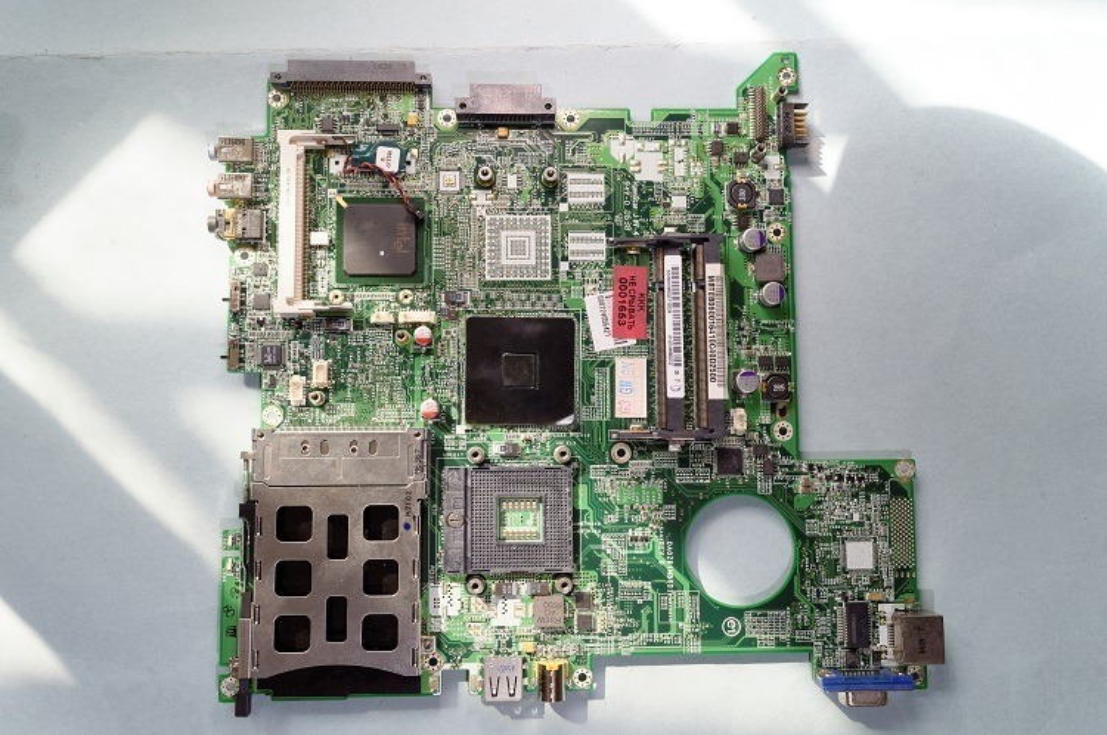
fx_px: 1013
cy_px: 368
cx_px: 554
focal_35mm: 33
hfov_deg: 57.3
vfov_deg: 39.9
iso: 100
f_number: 8
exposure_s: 1/15
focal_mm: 22
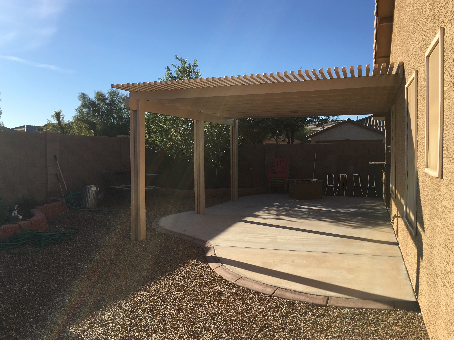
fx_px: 393
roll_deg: +0.3
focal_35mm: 30
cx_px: 226
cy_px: 169
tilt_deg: -0.9
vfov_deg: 46.8
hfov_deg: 60.0
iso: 25
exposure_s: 1/1241
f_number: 2.2
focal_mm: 4.15
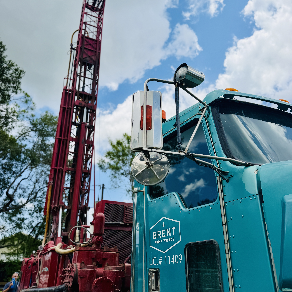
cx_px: 148
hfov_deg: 55.6
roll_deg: +1.8
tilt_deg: +27.4
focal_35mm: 29
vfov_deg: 55.6
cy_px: 135
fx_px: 277
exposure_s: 1/4975
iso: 80
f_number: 1.78
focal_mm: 6.76
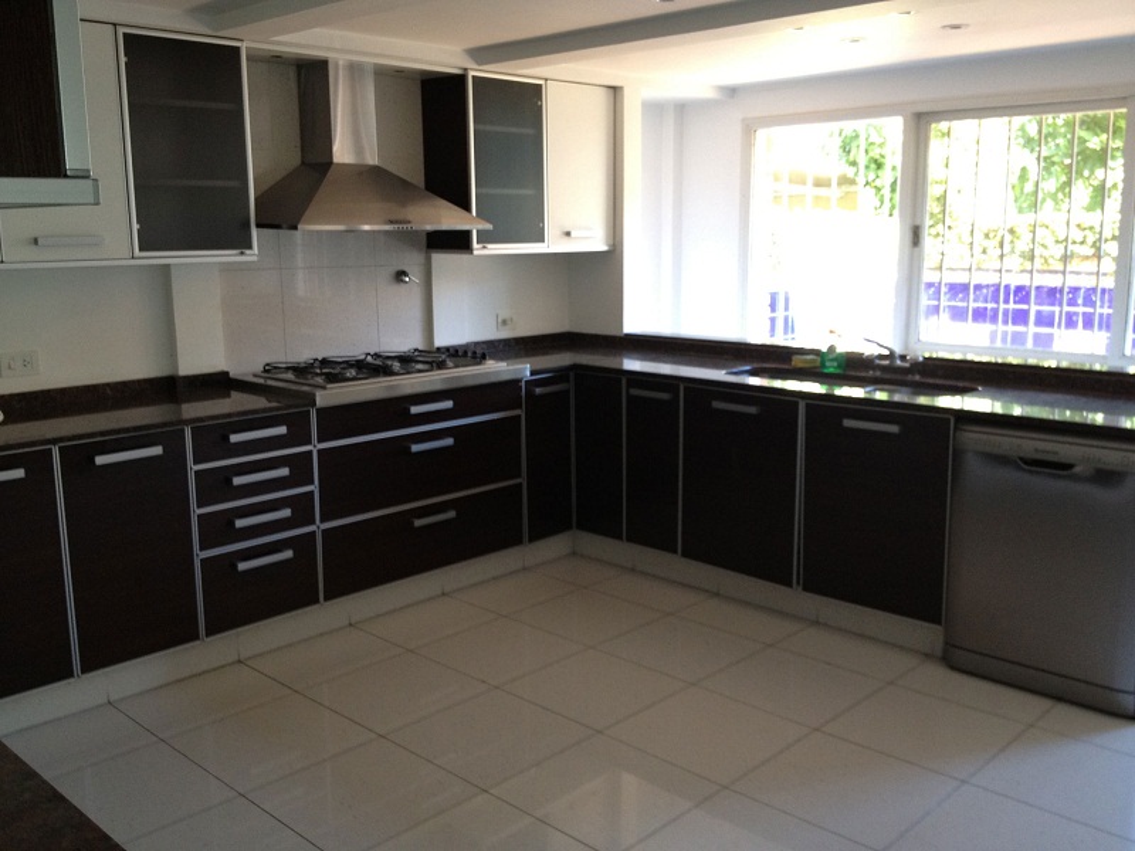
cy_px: 426
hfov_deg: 52.6
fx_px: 1148
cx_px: 568
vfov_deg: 40.7
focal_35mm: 35
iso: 125
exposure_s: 1/20
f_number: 2.4
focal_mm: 4.28
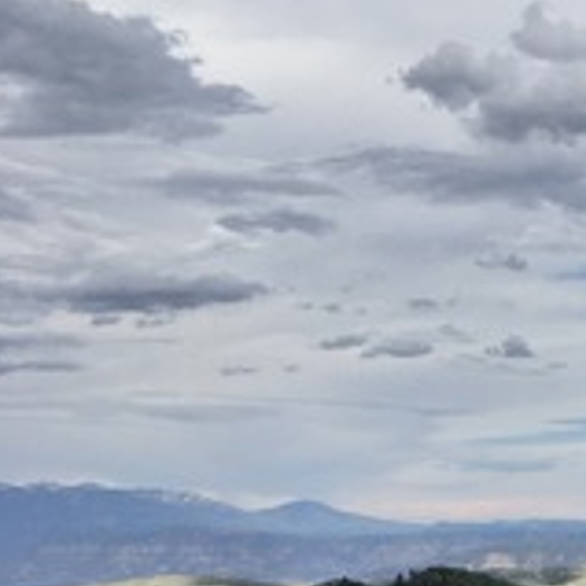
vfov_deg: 18.6
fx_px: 1724
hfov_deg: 16.5
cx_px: 1010
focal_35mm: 90
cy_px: 627
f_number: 2.2
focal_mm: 4.15
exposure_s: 1/1672
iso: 25
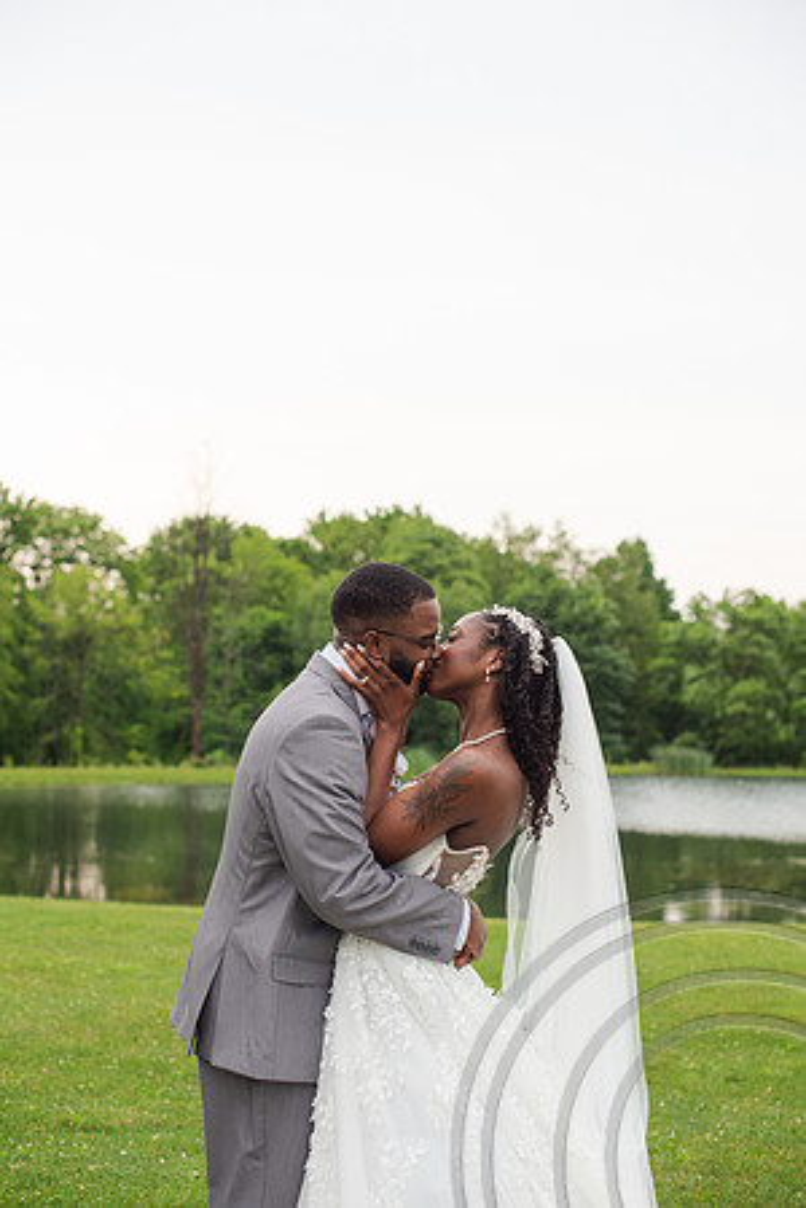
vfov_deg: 39.6
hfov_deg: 27.0
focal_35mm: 50
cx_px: 403
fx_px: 1679
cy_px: 604
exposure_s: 1/250
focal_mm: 50
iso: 100
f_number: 3.2
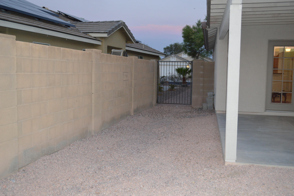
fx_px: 294
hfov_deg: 53.2
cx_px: 147
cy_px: 98
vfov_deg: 36.8
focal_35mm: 36
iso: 720
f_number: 4
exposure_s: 1/60
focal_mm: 24
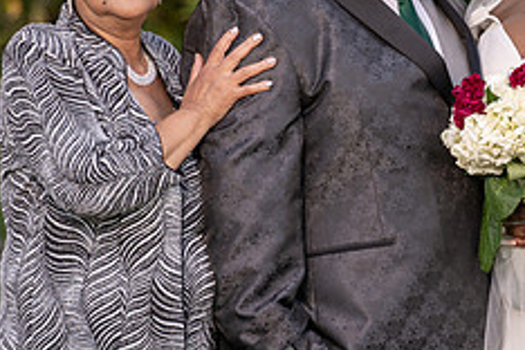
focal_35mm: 490
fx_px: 7145
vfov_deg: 2.8
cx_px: 570
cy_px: 89
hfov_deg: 4.2
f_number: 4
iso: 100
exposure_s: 1/250
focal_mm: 198
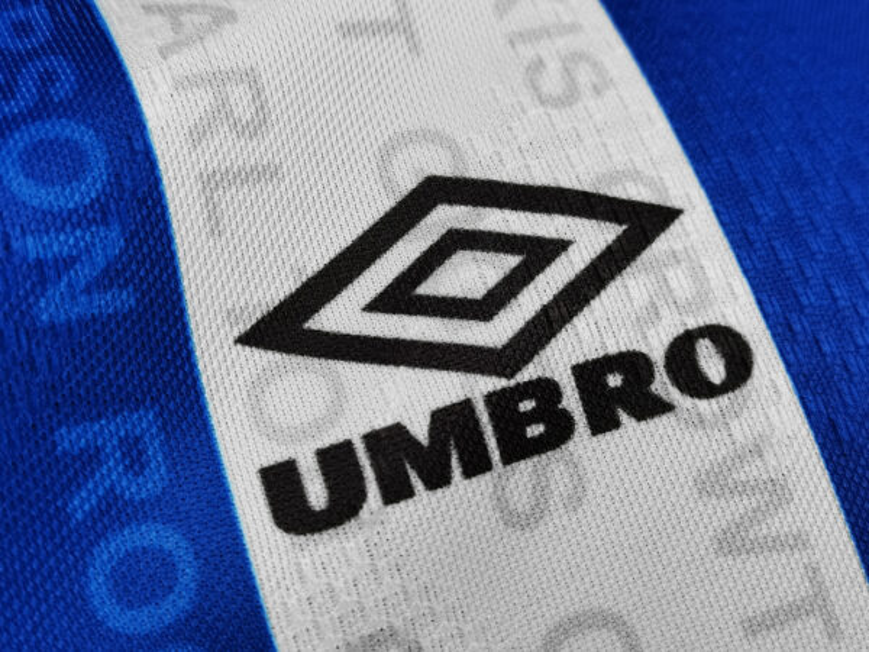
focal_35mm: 40
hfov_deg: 46.8
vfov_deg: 36.0
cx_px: 434
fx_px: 1004
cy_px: 326
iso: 100
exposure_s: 1/50
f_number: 1.8
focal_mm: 5.58
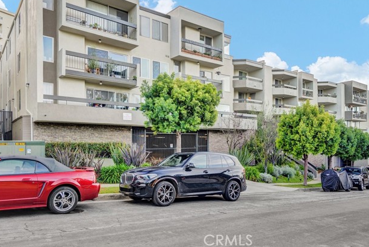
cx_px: 185
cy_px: 120
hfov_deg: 73.7
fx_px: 246
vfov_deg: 53.2
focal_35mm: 24
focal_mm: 23
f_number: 10
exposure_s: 1/8
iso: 100
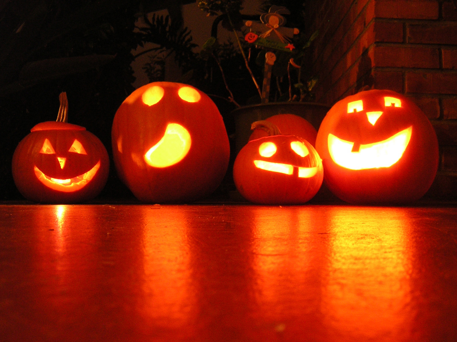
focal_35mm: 36
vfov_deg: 39.7
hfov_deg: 51.4
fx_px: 475
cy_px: 171
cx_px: 228
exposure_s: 1.64
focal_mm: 4.7
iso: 400
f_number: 2.6
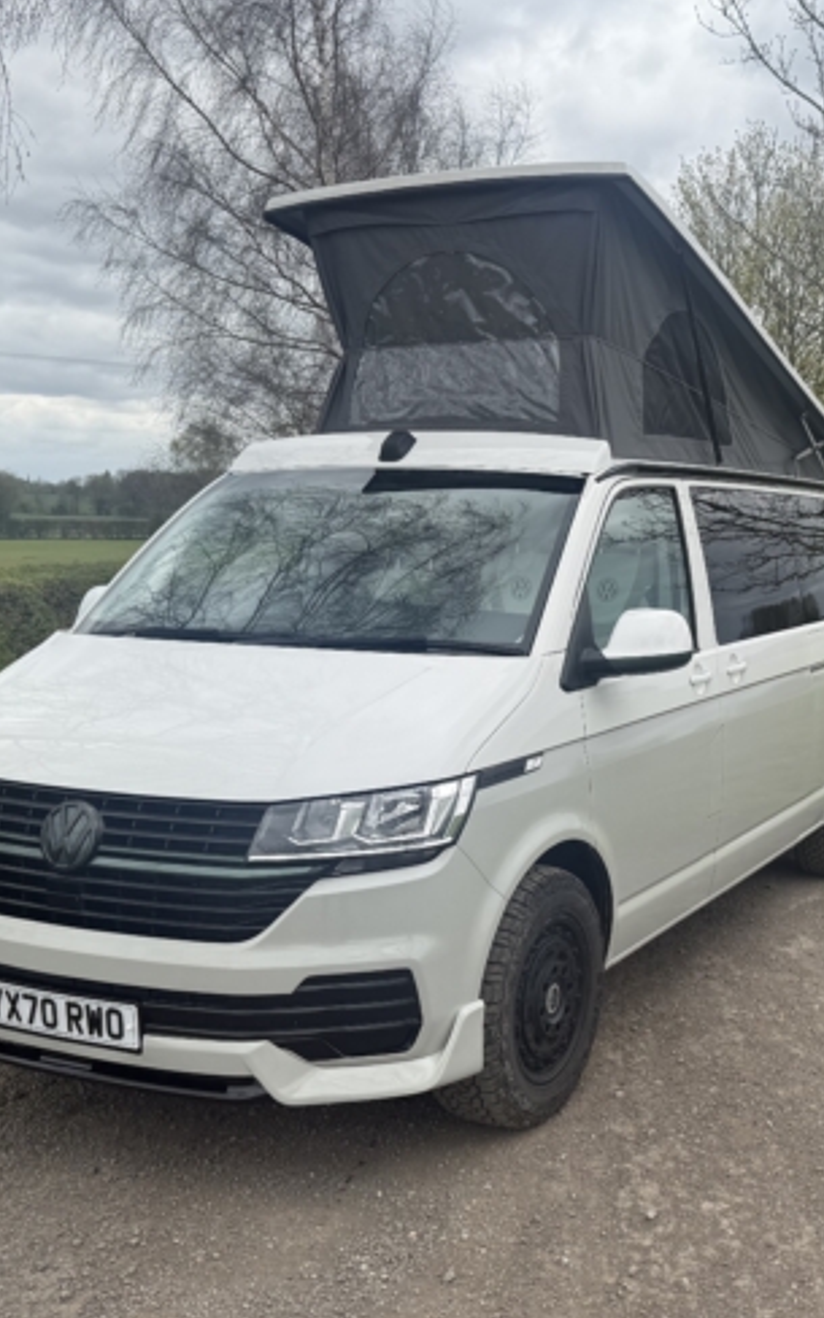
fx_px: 1437
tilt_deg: -7.7
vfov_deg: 49.2
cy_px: 718
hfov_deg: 31.6
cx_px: 584
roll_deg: -1.7
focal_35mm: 40
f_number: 1.78
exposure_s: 1/2907
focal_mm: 6.76
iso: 80
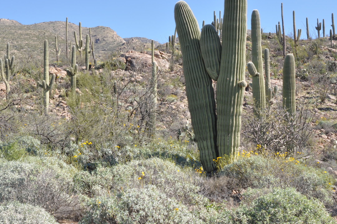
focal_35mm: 50
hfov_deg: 39.6
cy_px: 86
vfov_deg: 26.8
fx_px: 467
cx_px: 152
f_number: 8
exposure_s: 1/250
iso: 200
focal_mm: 24
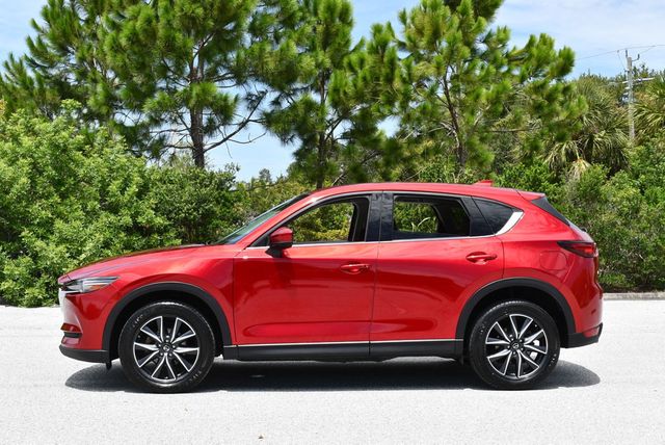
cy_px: 222
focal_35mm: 52
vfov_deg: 26.0
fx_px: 961
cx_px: 332
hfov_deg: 38.2
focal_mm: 26
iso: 125
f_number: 8
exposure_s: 1/250
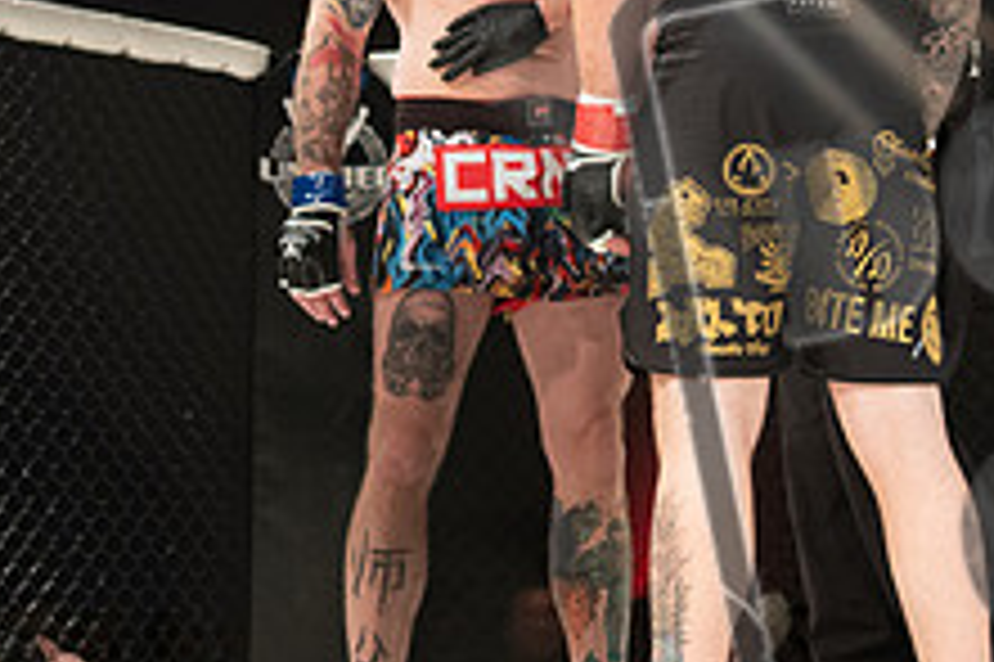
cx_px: 621
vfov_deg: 12.9
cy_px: 65
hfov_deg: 19.4
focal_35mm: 105
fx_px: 2897
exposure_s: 1/1000
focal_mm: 40
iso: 1000
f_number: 2.8
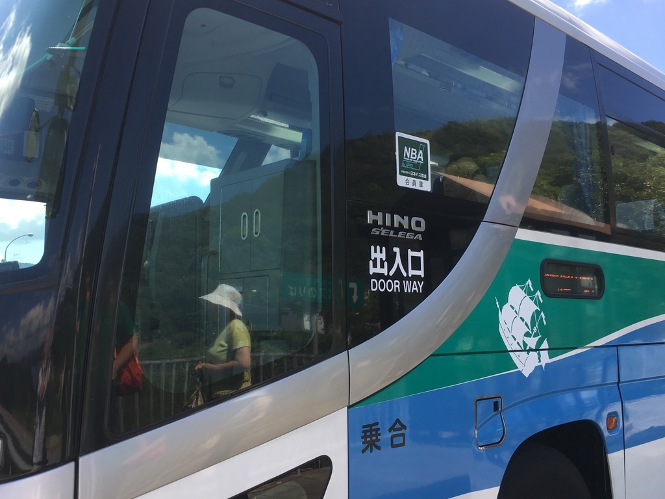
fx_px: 653
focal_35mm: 34
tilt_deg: +6.8
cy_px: 250
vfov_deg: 41.8
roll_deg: +0.8
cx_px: 283
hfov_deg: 53.7
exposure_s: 1/569
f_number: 2.2
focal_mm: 4.15
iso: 25
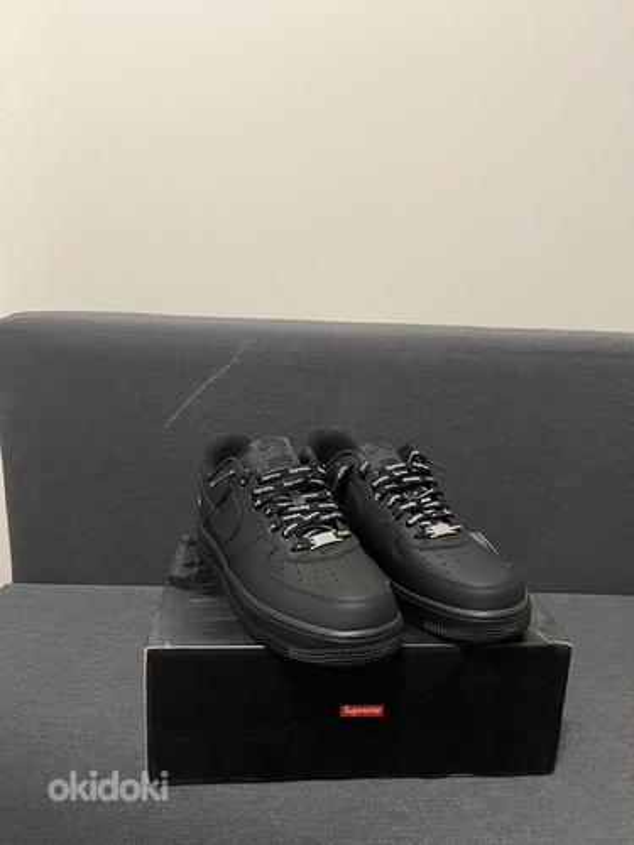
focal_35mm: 26
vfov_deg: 67.3
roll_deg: -3.6
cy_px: 422
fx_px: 635
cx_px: 317
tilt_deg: -14.4
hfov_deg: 53.1
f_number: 1.6
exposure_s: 1/50
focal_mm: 5.1
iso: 250
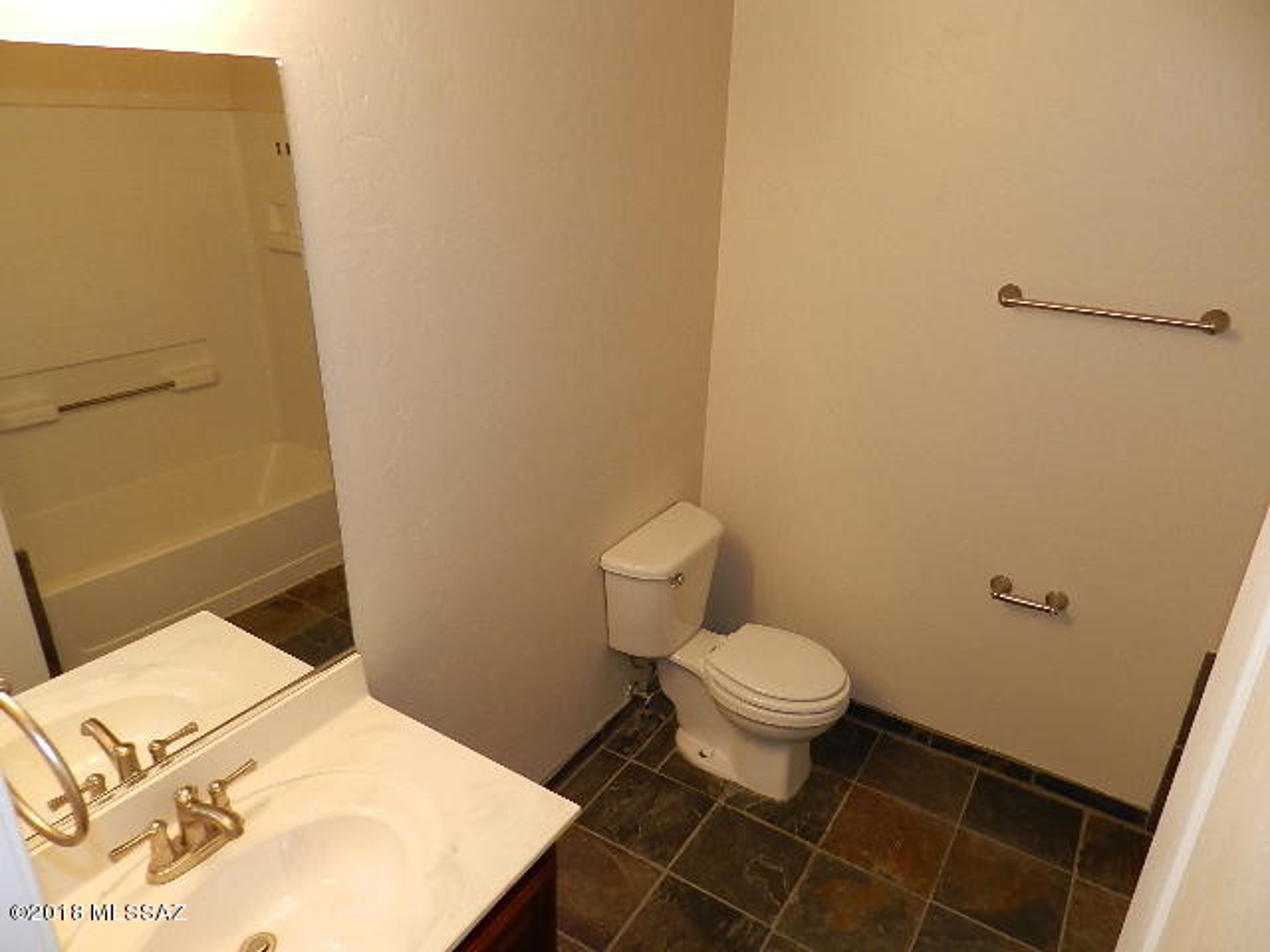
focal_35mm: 23
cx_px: 635
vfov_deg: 58.9
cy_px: 476
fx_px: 844
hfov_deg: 73.9
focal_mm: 4
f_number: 3.4
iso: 160
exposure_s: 1/40
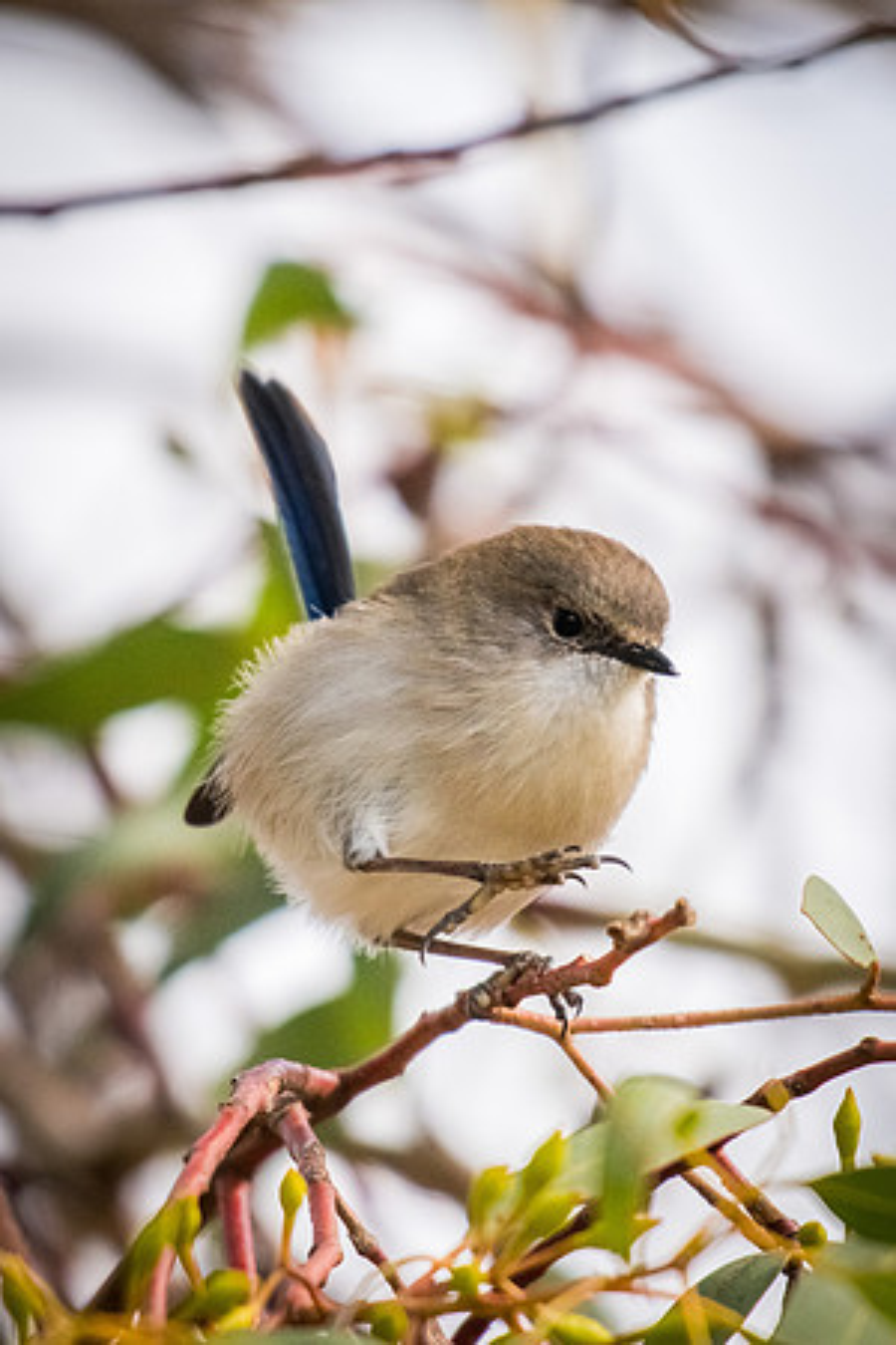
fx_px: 43500
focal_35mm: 1165
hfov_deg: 1.2
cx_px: 515
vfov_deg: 1.8
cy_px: 630
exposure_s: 1/2000
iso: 500
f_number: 5.6
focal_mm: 500
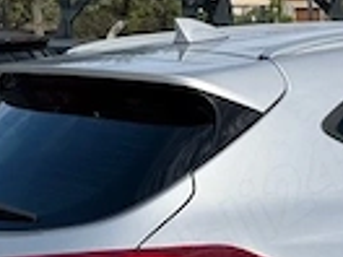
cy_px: 226
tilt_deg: -9.9
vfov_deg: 13.5
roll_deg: +1.9
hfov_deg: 17.5
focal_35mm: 109
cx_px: 372
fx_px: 1080
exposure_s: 1/4405
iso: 80
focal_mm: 6.76
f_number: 1.78
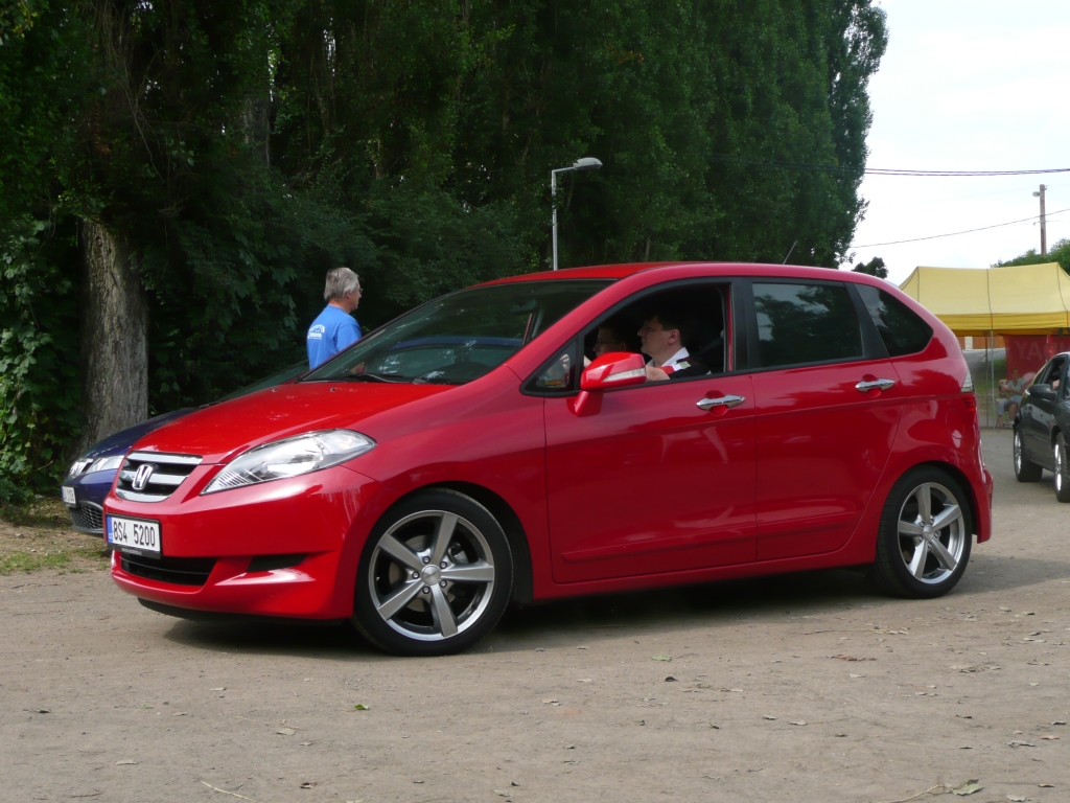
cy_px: 402
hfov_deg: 38.2
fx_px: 1546
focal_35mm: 50
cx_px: 535
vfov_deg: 29.1
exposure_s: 1/400
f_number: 4.2
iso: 100
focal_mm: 8.2
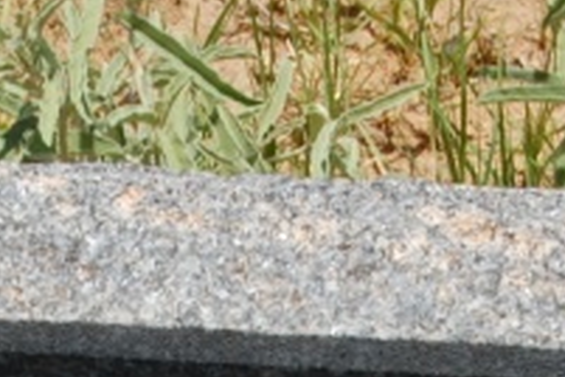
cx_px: 112
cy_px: 795
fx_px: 6584
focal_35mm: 420
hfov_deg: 4.9
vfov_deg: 3.2
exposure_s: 1/160
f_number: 14
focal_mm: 55
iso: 200
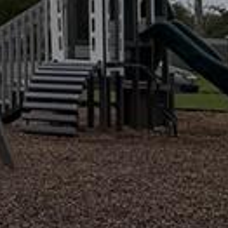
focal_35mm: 195
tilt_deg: +7.8
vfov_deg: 8.7
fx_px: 1453
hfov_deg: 8.4
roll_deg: -1.3
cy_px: -129
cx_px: -265
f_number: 1.78
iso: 80
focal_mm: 6.76
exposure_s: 1/5319
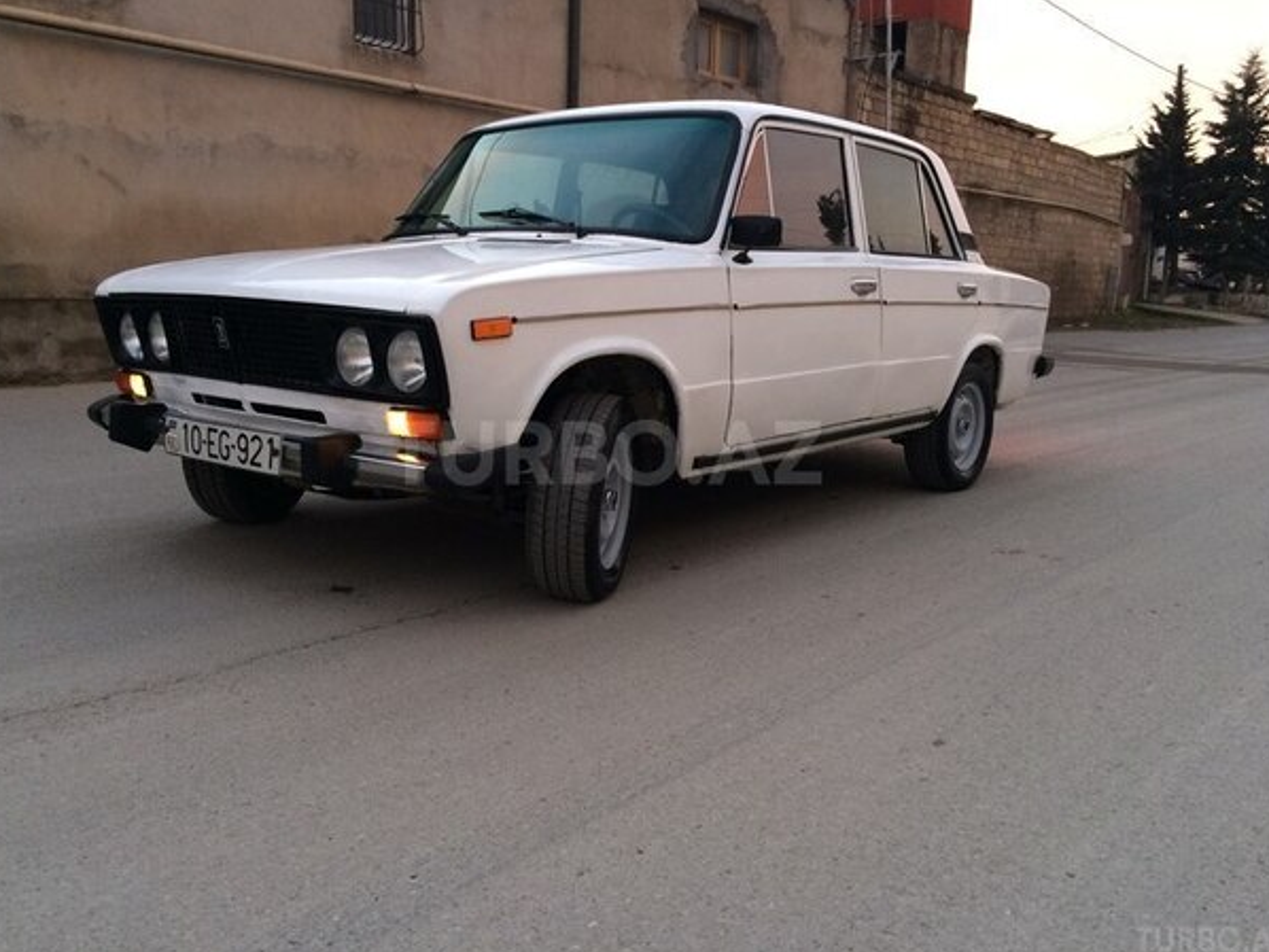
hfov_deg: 56.8
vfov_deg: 44.2
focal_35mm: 32
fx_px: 1174
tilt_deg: -8.0
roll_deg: +0.3
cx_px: 605
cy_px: 453
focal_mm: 4.15
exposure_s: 1/33
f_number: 2.2
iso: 125
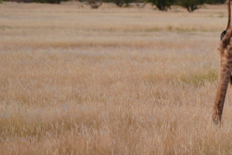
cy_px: -31
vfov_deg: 2.8
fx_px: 3156
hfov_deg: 4.2
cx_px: 399
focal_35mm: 489
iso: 100
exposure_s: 1/160
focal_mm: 132
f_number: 5
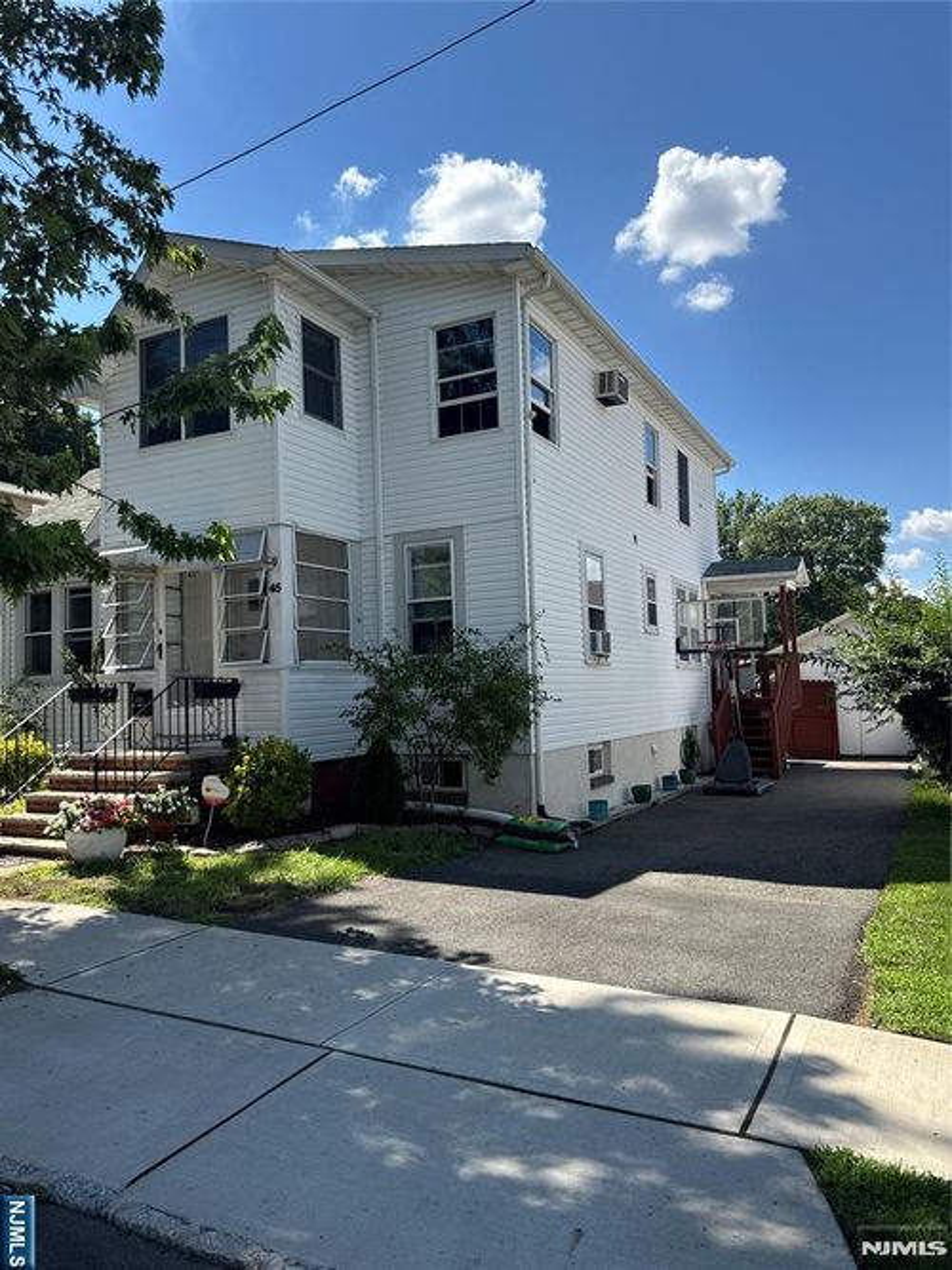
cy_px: 635
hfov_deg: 56.8
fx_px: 880
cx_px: 476
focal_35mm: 24
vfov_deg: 71.6
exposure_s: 1/3597
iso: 80
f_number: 1.78
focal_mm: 6.76
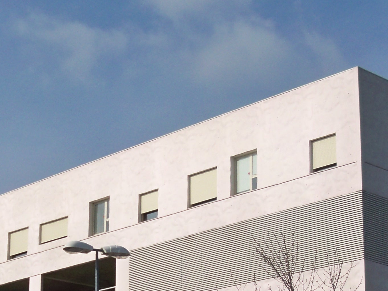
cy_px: 330
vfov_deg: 14.0
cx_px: 100
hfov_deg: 19.0
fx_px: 1154
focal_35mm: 103
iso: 100
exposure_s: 1/640
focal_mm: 6.2
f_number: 6.2
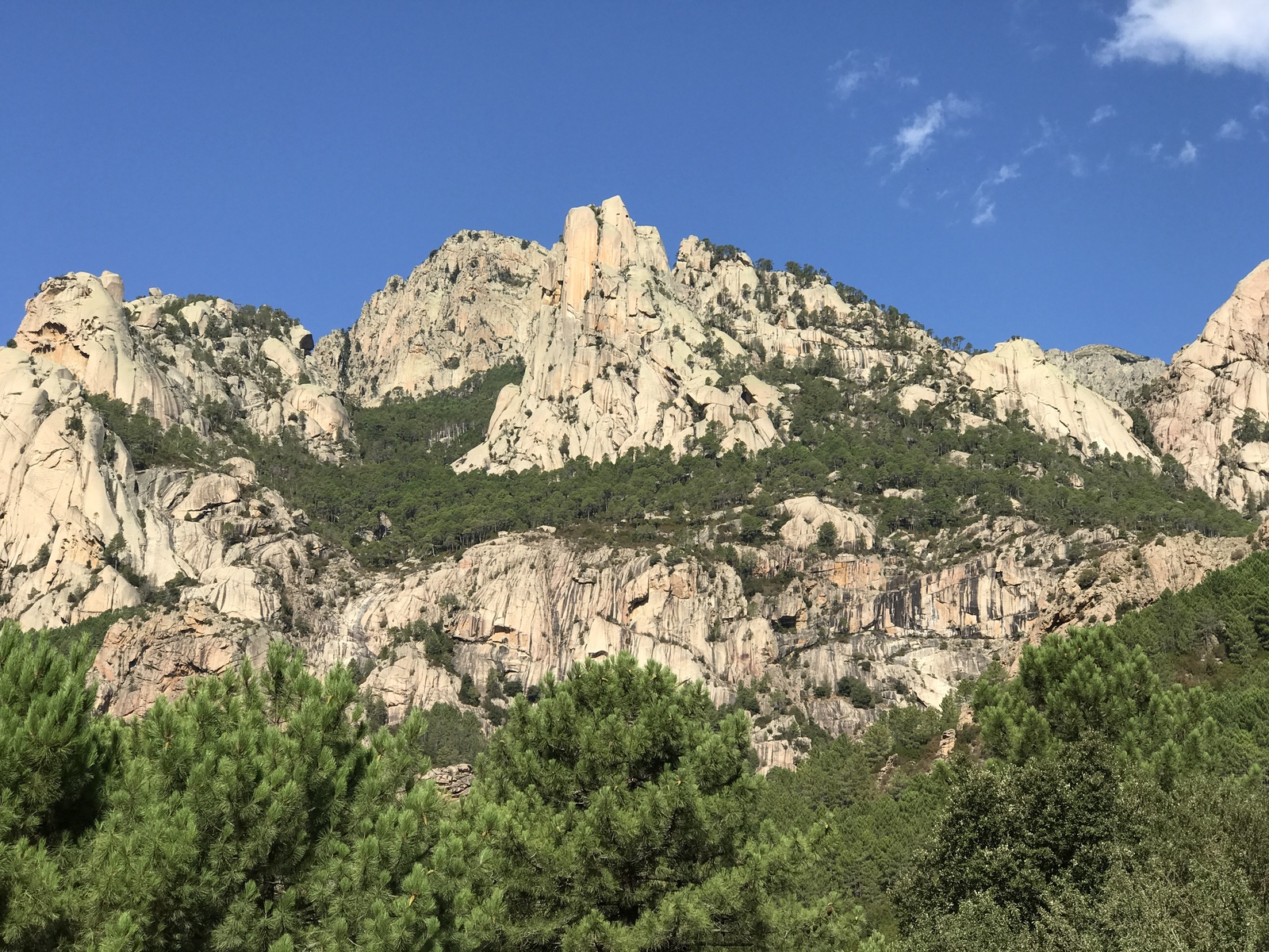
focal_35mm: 57
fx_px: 2090
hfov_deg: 33.8
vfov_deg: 25.7
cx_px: 634
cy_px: 476
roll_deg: +0.7
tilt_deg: +17.8
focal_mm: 6.6
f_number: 2.8
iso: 20
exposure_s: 1/833
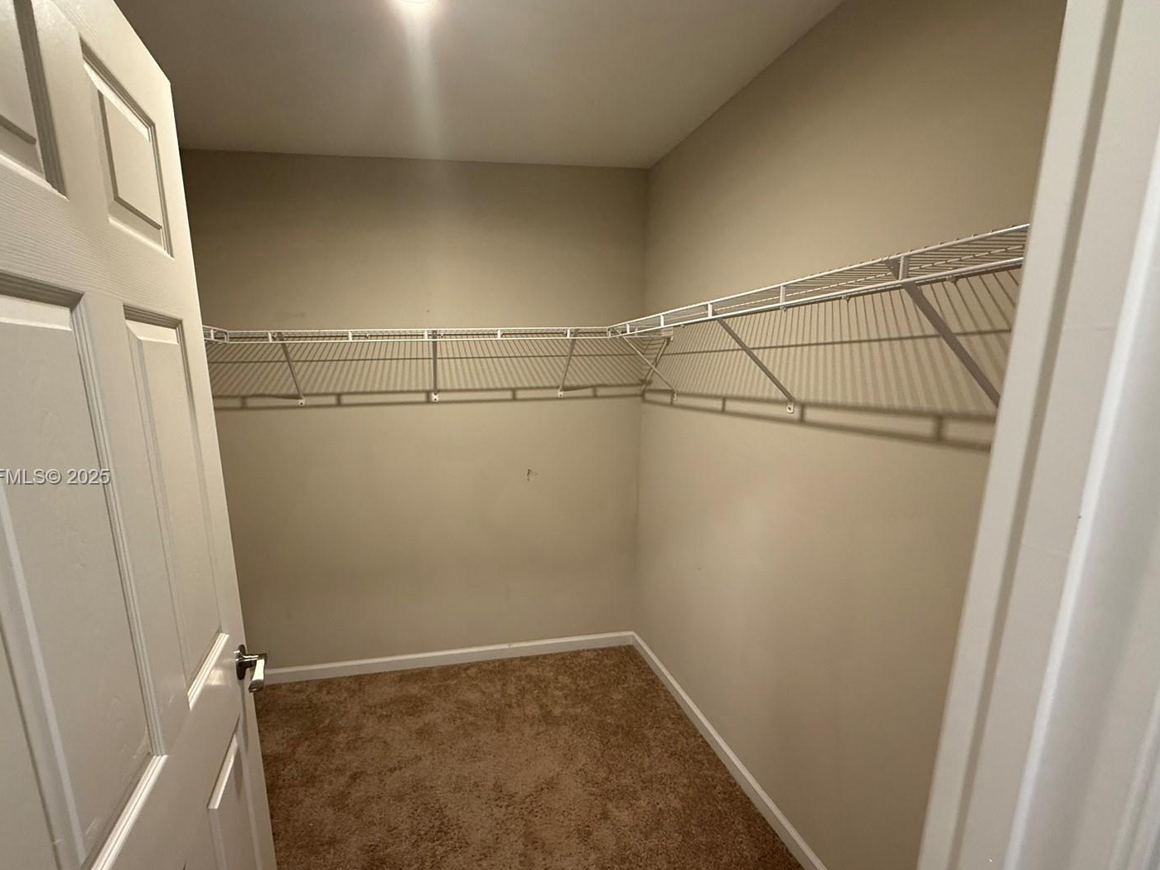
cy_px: 478
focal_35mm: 16
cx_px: 515
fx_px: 536
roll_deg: +1.3
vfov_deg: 77.9
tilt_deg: -12.1
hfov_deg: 94.1
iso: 200
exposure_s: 1/60
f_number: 2.2
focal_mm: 2.22
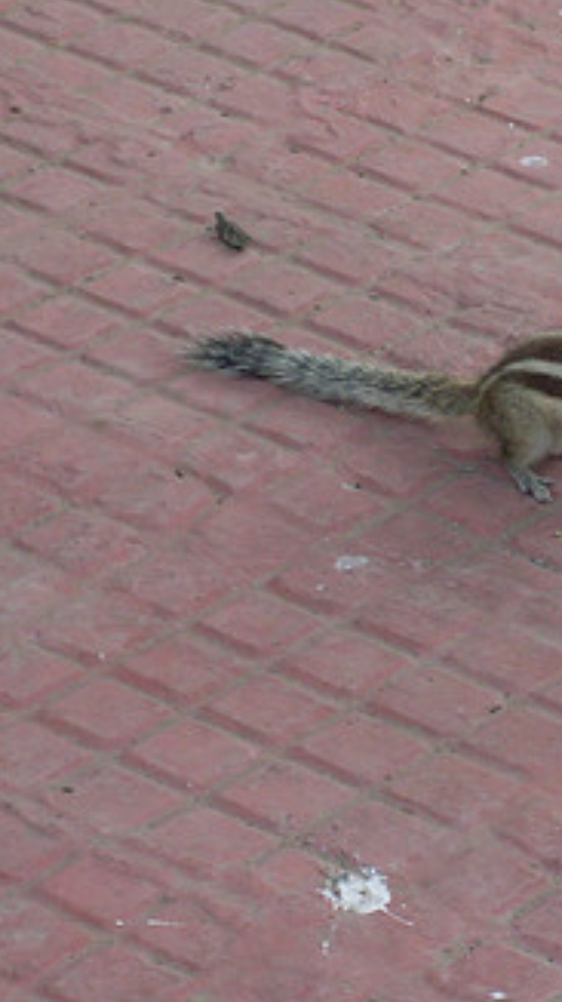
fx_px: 5864
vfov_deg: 9.8
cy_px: 423
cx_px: 439
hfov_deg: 5.5
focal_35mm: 221
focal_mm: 18.9
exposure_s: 1/90
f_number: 5.6
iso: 100
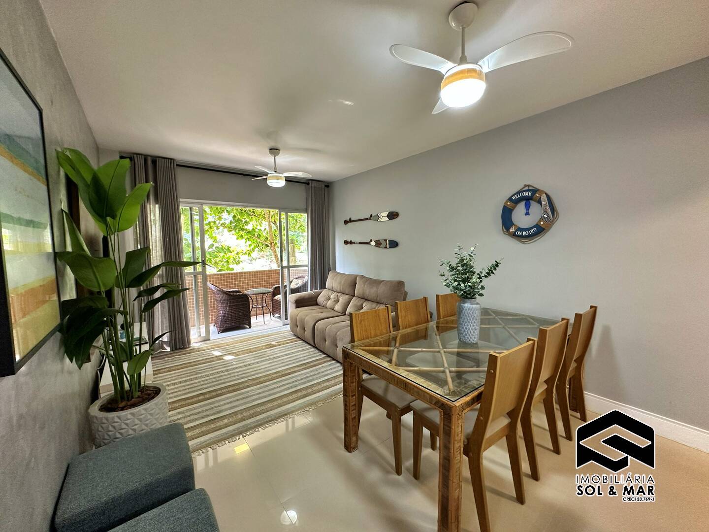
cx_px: 354
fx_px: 287
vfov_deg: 85.7
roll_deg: +0.6
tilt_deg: -4.2
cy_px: 266
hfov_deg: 102.1
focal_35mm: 14
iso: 200
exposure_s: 1/60
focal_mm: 2.22
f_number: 2.2
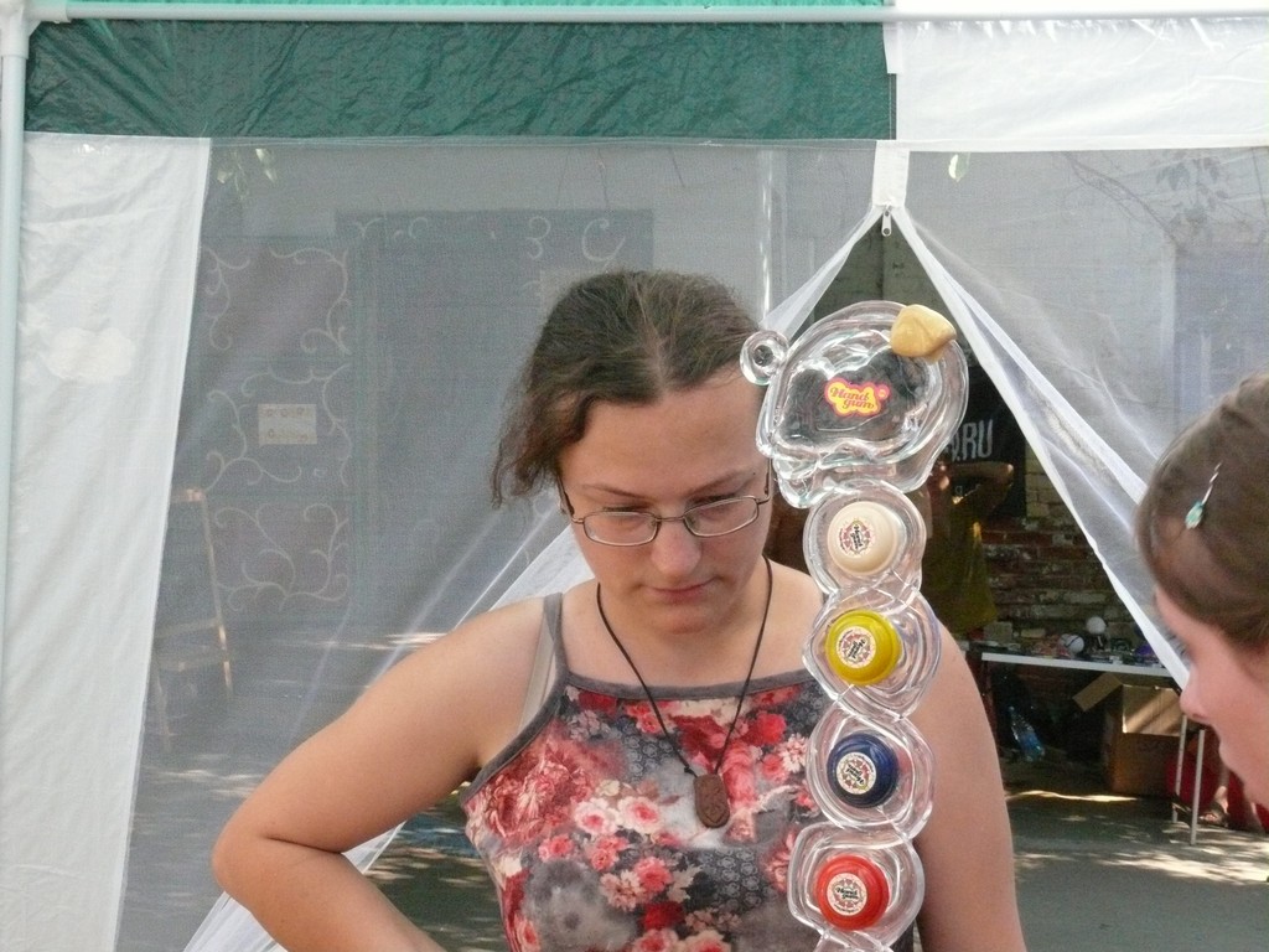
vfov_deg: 26.1
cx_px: 634
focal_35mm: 56
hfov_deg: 34.3
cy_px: 476
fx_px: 2053
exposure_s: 1/160
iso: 800
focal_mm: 11.9
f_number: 10
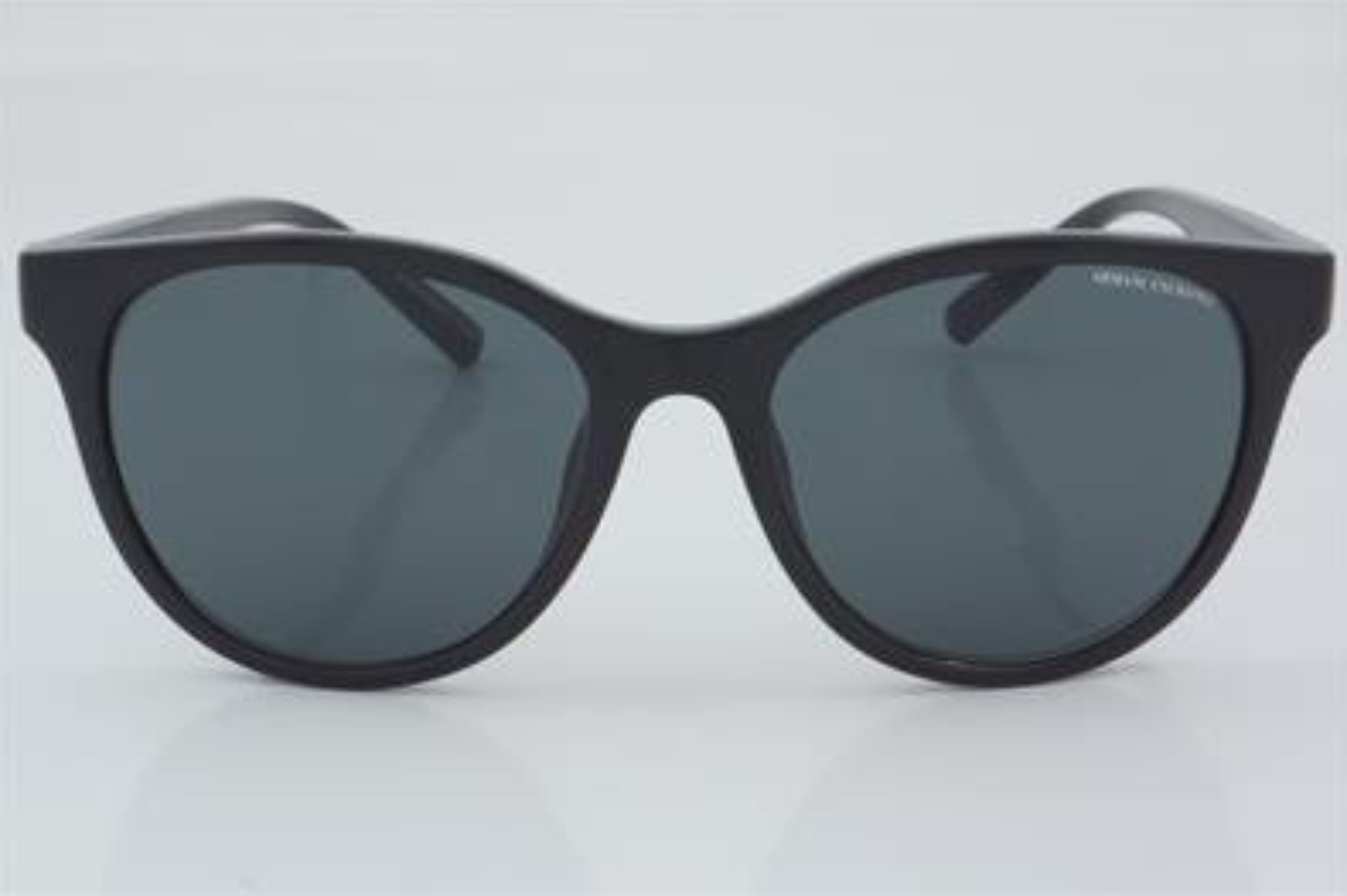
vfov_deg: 16.3
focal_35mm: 84
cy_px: 446
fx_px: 3123
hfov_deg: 24.3
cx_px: 675
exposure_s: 1/4
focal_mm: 55
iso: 100
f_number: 32
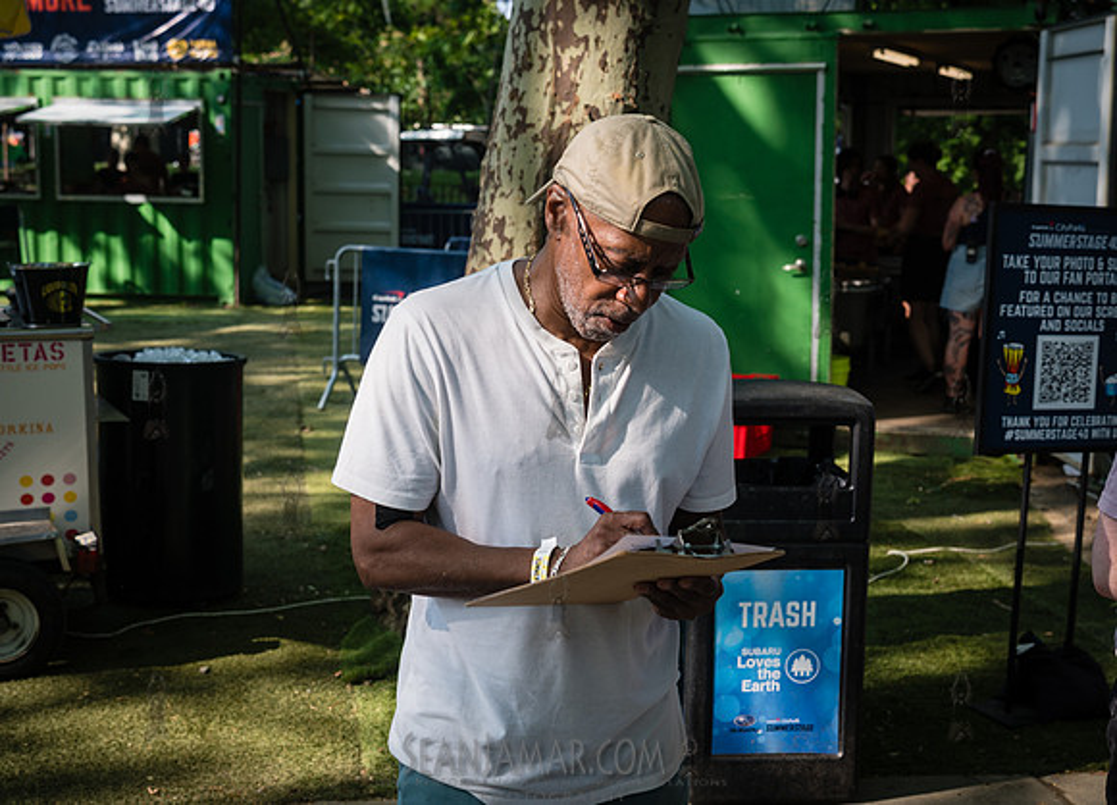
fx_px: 1691
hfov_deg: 36.5
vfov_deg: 26.8
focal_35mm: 53
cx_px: 581
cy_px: 445
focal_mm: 42
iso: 160
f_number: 4.5
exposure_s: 1/320
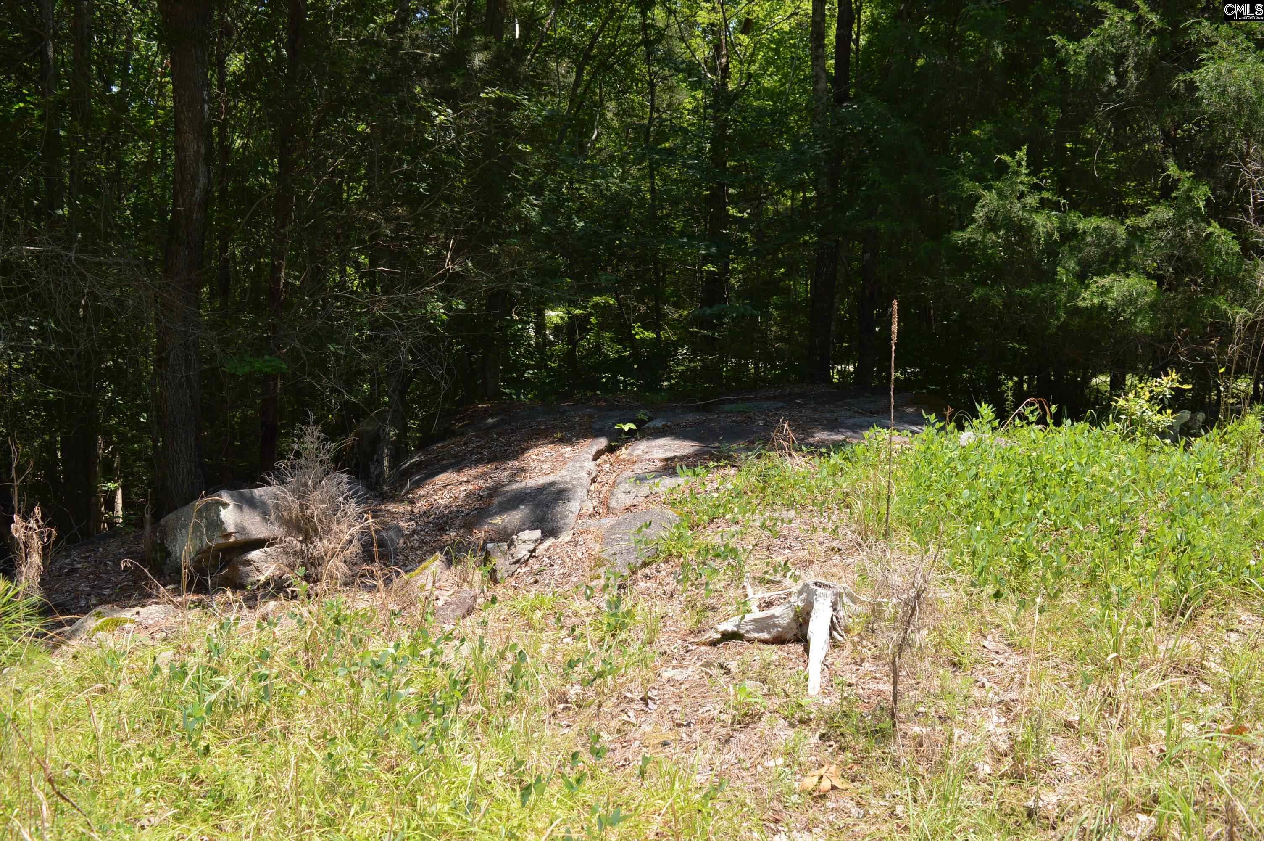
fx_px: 947
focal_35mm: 27
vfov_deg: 47.8
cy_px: 420
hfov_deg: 67.4
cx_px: 632
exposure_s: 1/200
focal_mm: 18
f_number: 6.3
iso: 100
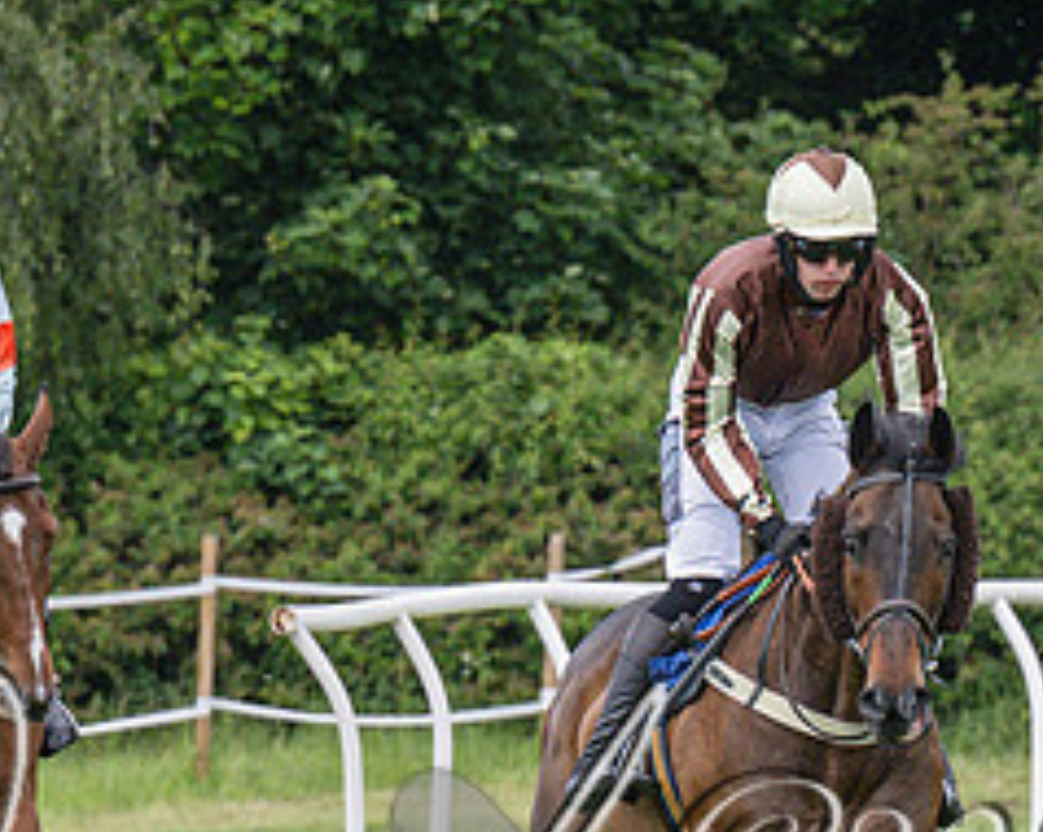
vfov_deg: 1.8
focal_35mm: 840
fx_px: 25909
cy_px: 719
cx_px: 374
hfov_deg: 2.3
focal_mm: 140
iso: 400
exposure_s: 1/2000
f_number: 4
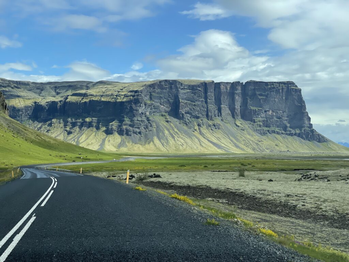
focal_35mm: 52
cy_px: 131
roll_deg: +3.2
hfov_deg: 36.8
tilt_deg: +0.6
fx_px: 524
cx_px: 174
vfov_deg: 28.0
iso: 25
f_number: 2
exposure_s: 1/1546
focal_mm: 6
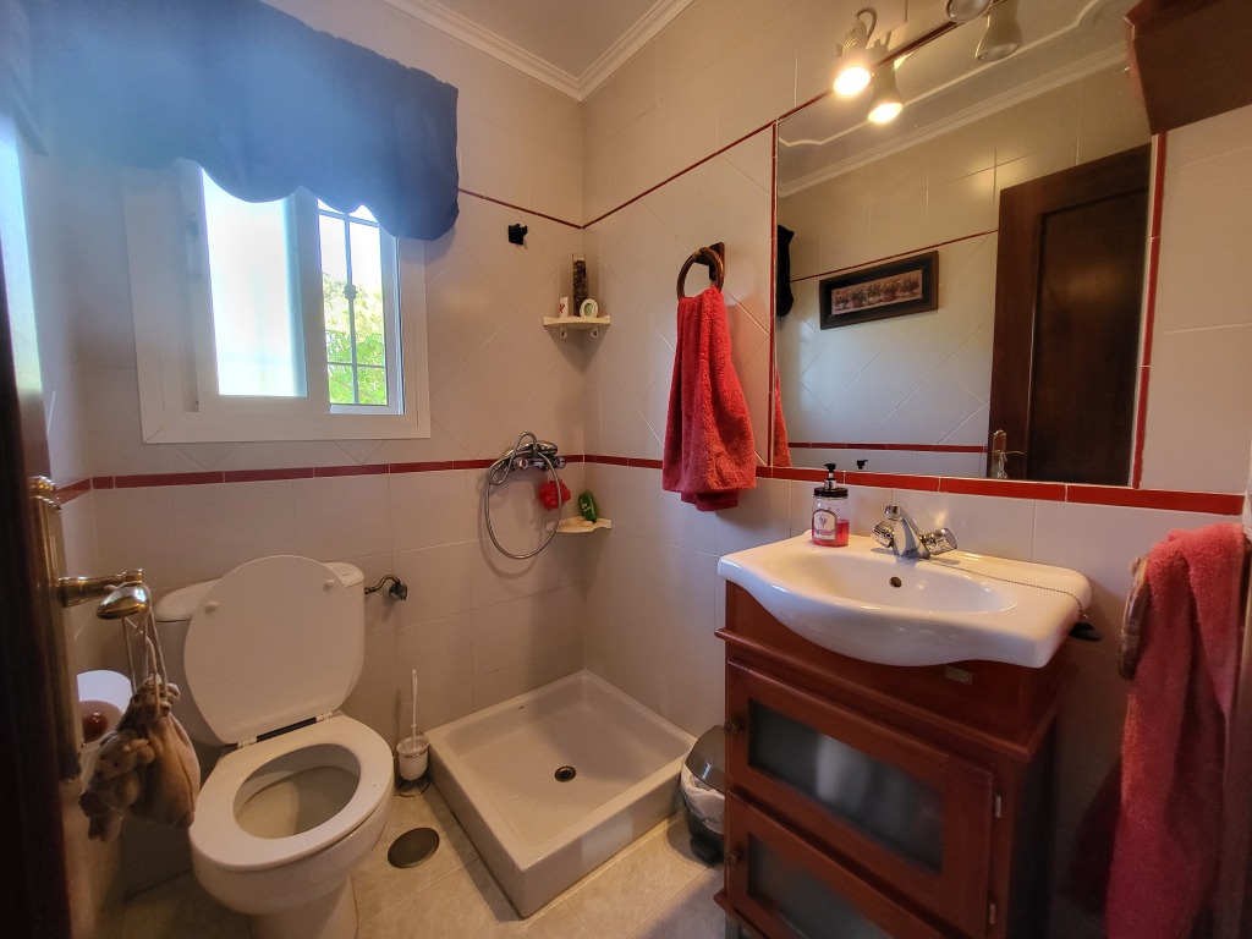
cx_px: 626
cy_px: 470
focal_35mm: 13
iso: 320
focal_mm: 1.74
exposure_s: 1/50
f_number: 2.2
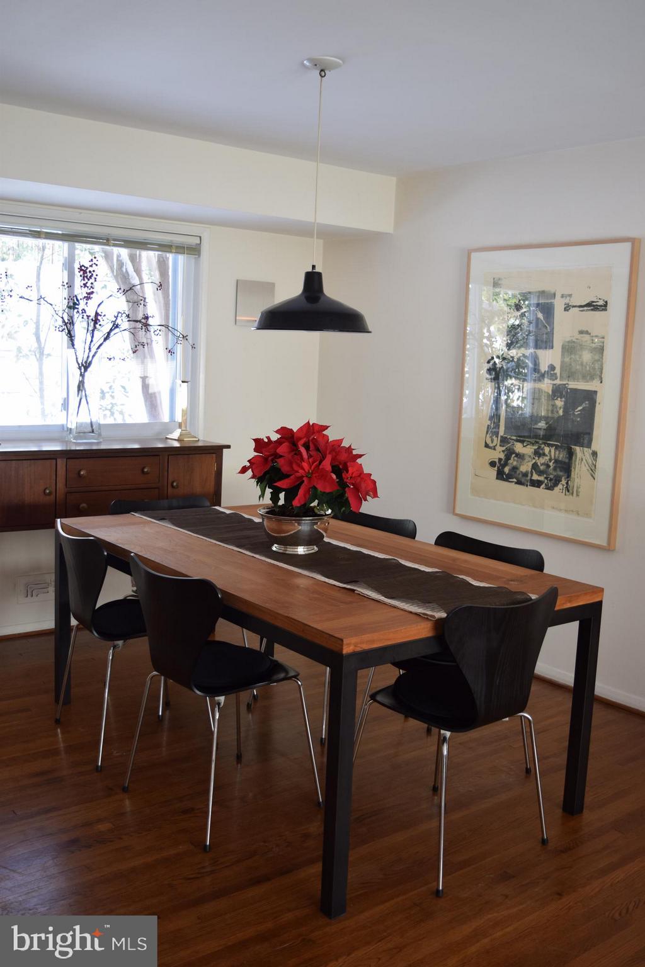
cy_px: 484
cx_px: 322
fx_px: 967
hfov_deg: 36.9
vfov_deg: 53.1
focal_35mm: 36
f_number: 4
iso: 400
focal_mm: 24
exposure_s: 1/80
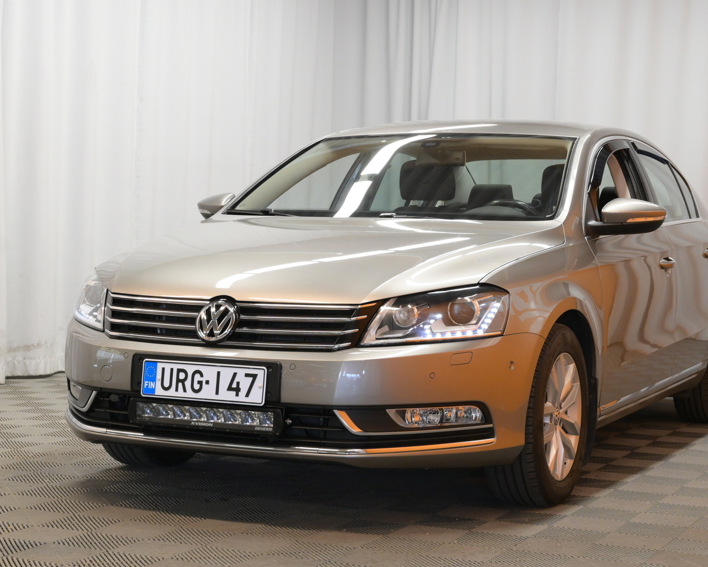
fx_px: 1458
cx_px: 398
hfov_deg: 27.3
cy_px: 283
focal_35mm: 70
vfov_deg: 22.0
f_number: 5.6
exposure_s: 1/125
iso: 2500
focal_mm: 41
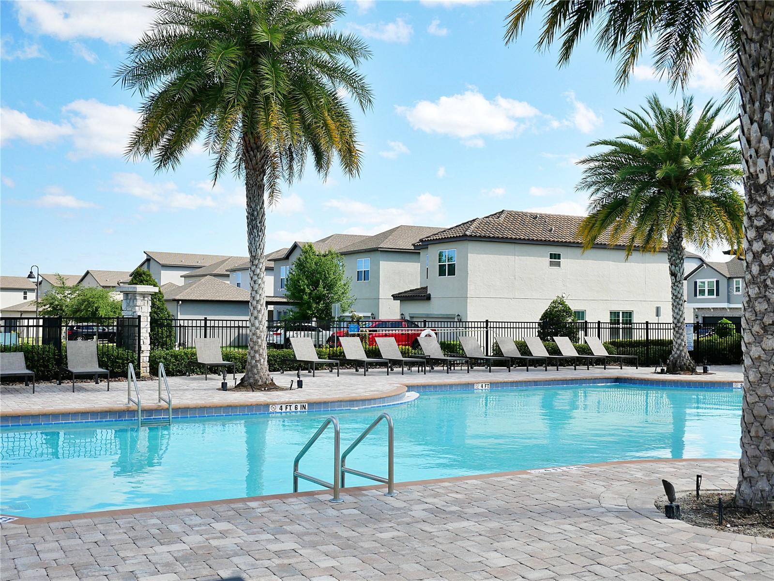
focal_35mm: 40
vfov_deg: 36.0
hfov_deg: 46.8
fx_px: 895
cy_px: 290
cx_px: 387
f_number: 9
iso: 200
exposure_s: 1/400
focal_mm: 20
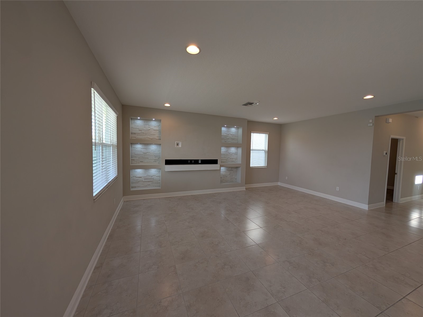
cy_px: 158
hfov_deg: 110.5
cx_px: 212
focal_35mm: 12
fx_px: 147
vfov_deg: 94.5
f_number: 1.7
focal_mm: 2.02
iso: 46
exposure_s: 1/129
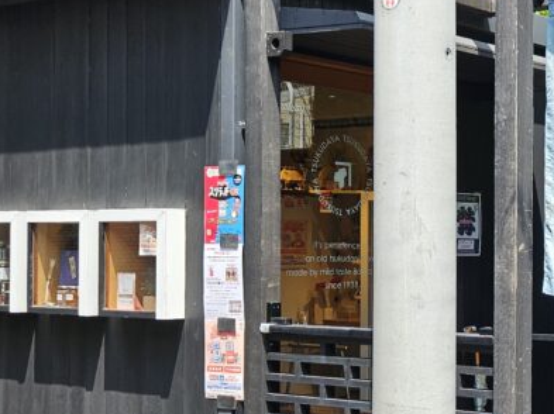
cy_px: 255
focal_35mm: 75
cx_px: 647
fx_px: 1199
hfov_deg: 23.9
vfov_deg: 19.6
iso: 25
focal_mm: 5.4
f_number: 1.8
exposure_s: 1/611
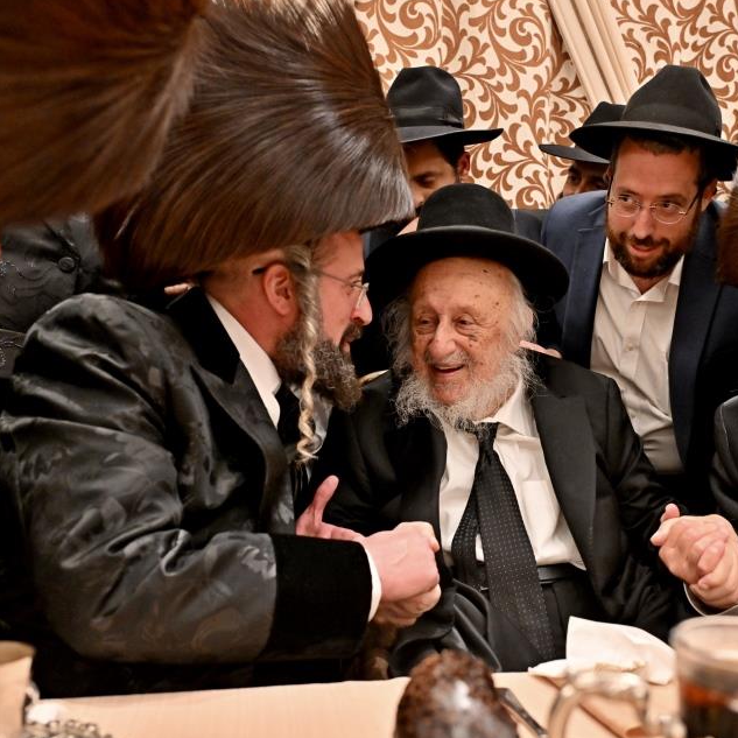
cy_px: 357
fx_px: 796
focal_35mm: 33
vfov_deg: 49.7
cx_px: 500
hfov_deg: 48.8
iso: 1250
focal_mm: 24
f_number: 4
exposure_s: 1/200
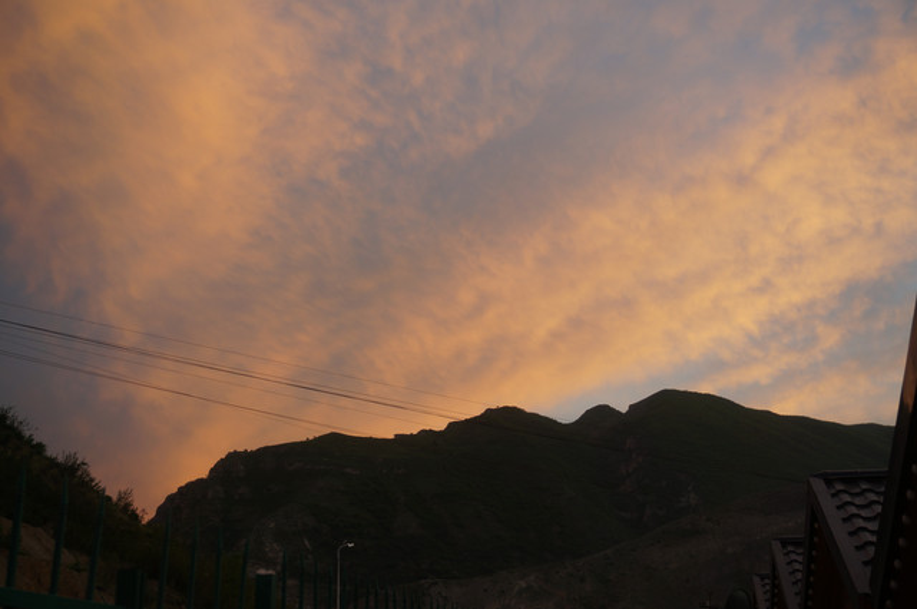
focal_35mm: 46
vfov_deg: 28.9
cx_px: 458
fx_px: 1183
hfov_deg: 42.4
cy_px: 304
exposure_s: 1/60
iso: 160
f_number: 5
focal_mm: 31
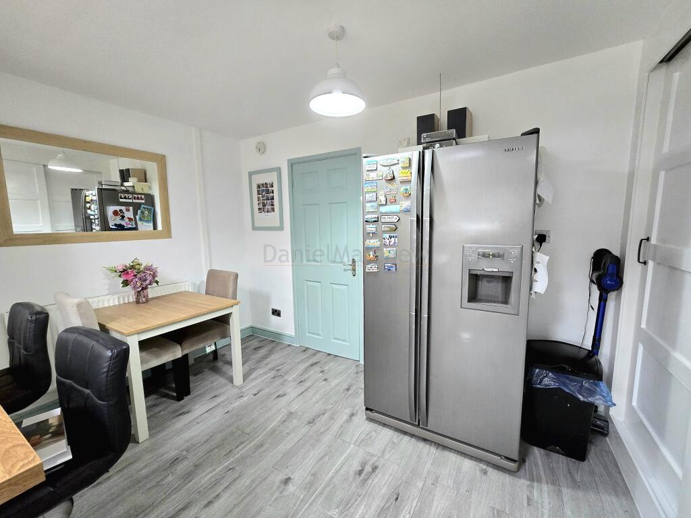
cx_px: 346
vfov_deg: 89.9
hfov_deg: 106.2
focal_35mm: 13
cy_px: 259
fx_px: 260
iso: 500
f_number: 2.2
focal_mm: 2.2
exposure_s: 1/60.2
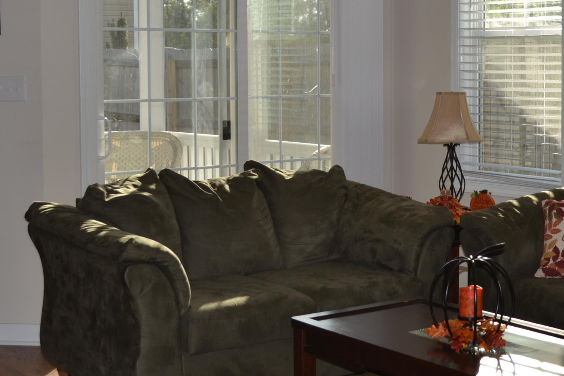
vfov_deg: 19.1
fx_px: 1112
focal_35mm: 71
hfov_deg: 28.1
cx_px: 413
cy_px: 127
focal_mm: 24
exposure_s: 1/200
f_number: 4.5
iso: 100
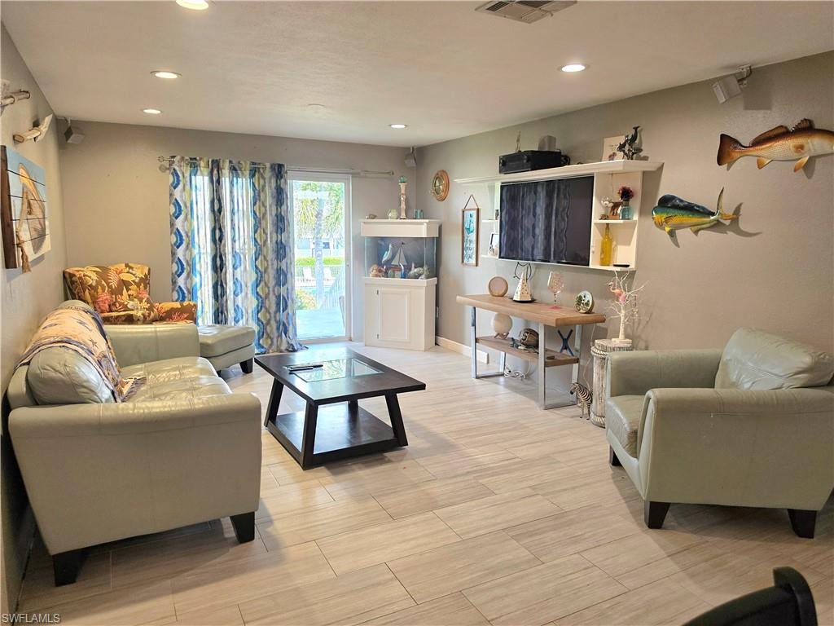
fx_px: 554
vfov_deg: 58.9
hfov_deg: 73.9
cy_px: 313
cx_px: 417
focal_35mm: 23
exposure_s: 1/120
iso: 125
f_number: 1.4
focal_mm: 6.5
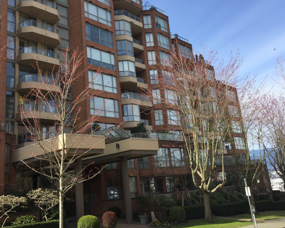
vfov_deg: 41.1
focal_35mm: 36
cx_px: 133
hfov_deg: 50.2
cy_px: 105
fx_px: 304
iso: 32
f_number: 2.2
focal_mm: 4.15
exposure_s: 1/1163
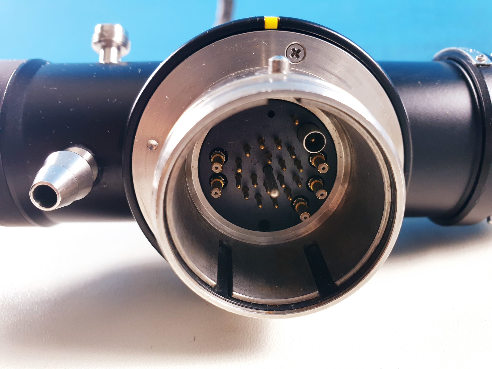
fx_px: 370
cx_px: 246
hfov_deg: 67.3
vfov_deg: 53.1
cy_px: 184
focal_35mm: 26
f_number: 2.4
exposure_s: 1/50
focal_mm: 4.3
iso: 250
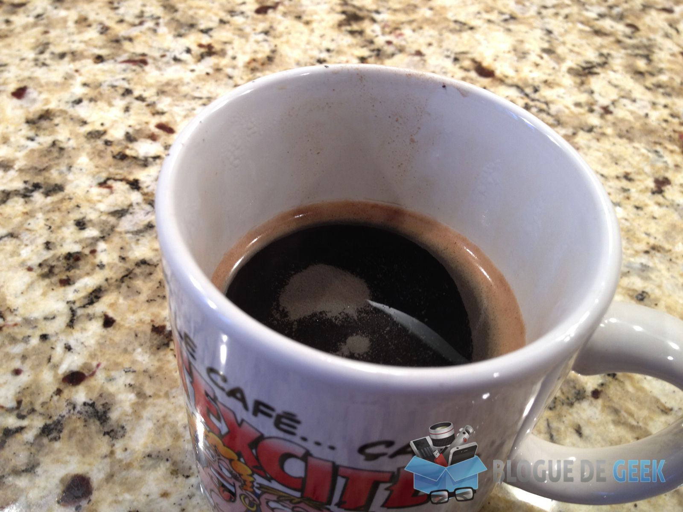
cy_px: 256
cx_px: 342
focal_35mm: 35
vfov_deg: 40.7
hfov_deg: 52.6
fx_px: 691
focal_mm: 4.28
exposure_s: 1/20
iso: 80
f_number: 2.4
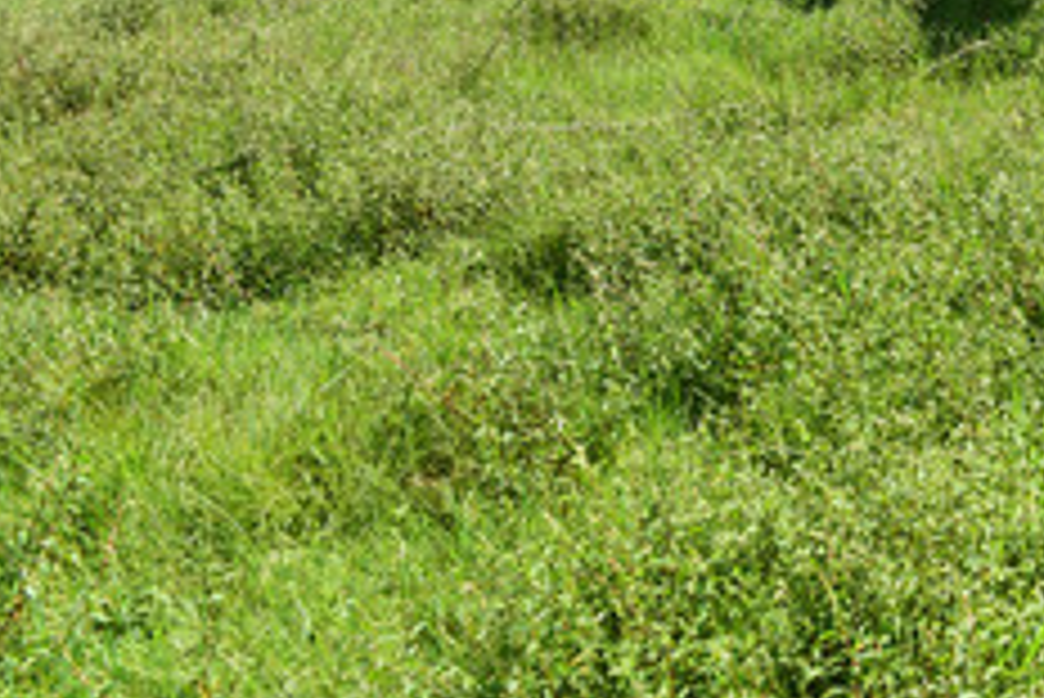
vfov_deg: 16.8
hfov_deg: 23.9
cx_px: 1161
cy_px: -36
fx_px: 2292
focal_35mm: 79
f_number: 6.3
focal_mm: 34
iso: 64
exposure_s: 1/100
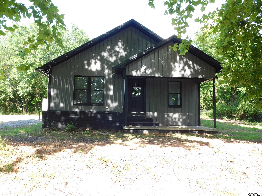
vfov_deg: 46.8
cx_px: 131
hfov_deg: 60.0
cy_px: 98
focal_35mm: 30
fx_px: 227
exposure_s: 1/125
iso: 125
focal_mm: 5.3
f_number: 3.2
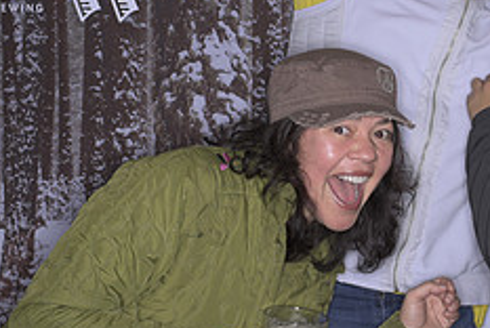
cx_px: 446
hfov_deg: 22.7
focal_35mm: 87
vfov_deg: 15.7
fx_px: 1186
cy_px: 123
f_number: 11
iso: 64
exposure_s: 1/250
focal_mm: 35
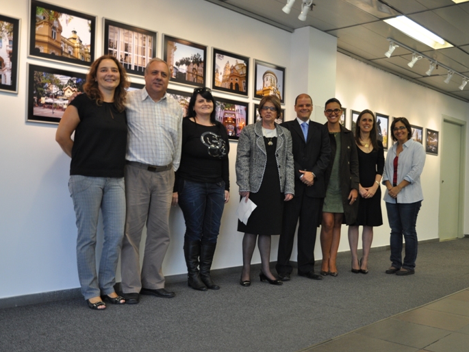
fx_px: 501
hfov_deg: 50.0
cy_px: 174
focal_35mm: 37
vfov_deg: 38.7
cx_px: 264
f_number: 4
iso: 500
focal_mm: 22
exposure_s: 1/60
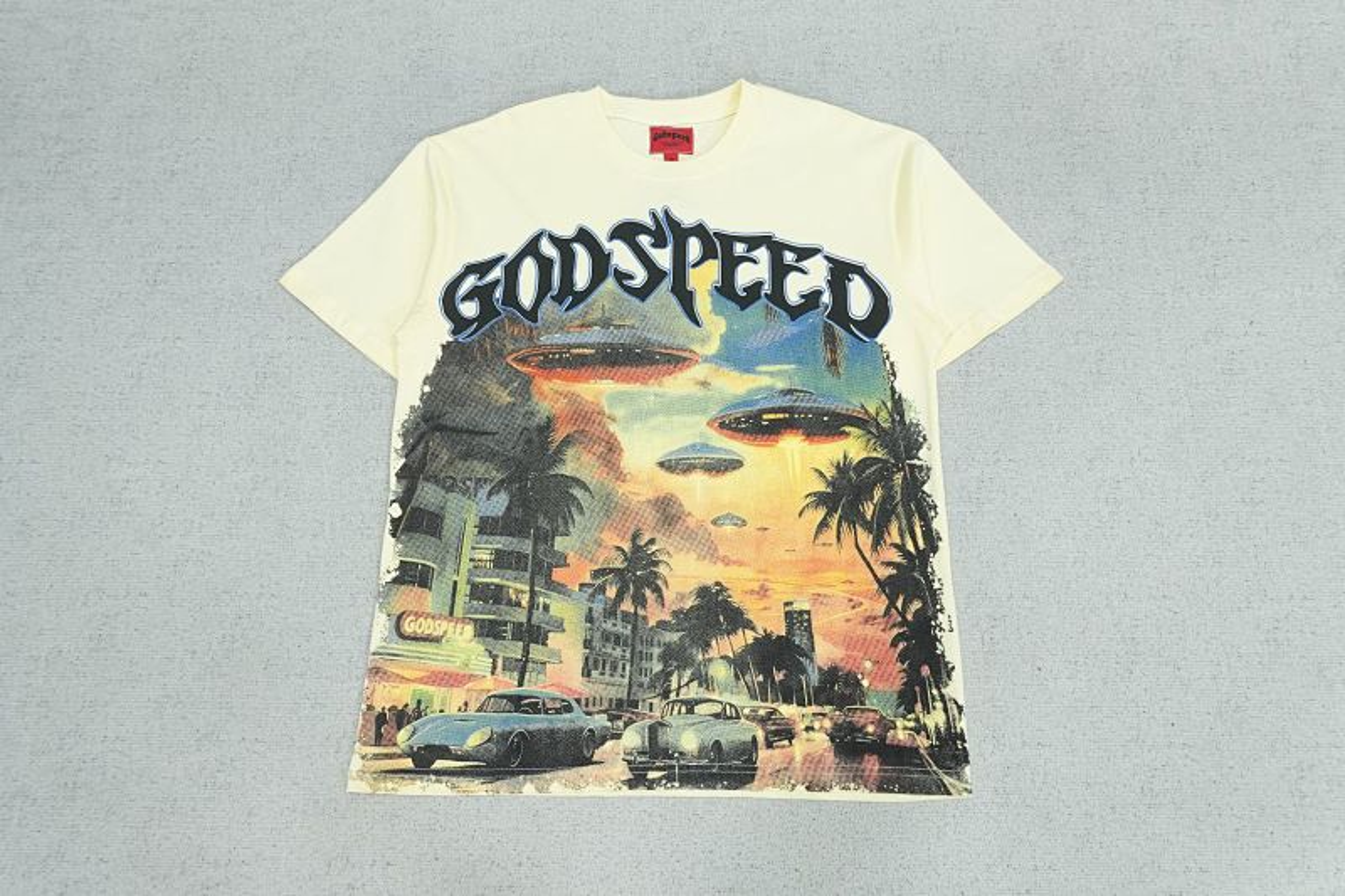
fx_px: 896
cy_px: 448
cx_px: 672
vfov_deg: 53.1
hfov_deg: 73.8
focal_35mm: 24
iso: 1000
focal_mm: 16
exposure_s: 1/160
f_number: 8
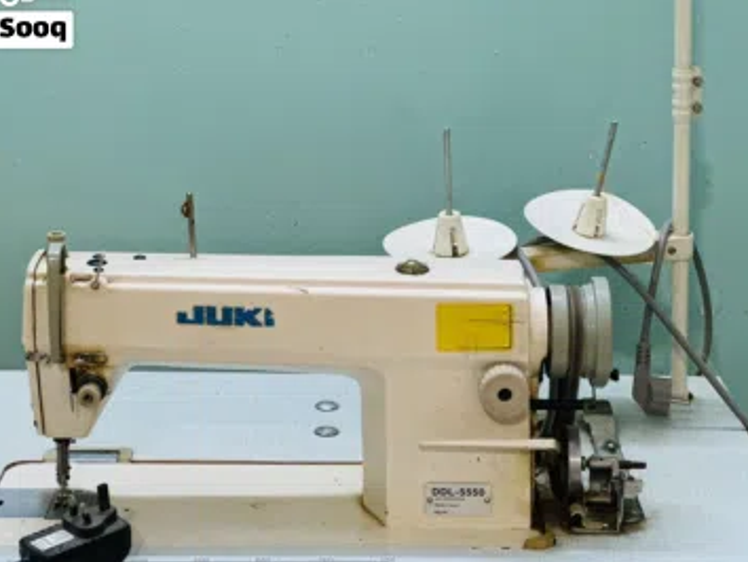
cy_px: 281
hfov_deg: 22.5
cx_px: 334
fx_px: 1881
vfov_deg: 17.0
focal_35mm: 87
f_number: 2.8
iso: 250
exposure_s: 1/33
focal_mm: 9
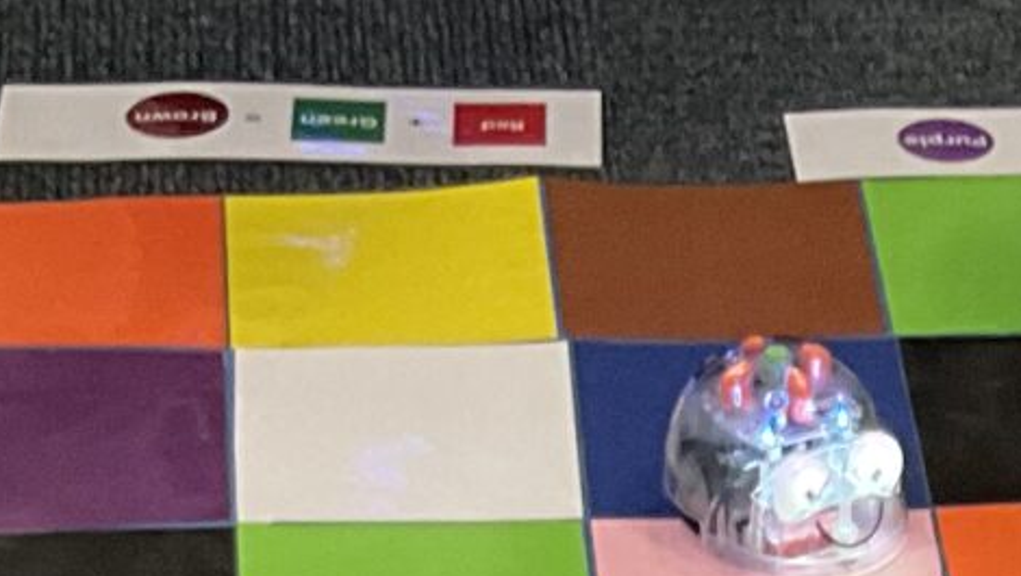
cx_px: 962
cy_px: 1963
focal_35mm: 172
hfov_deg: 12.4
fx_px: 4659
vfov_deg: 6.3
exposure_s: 1/50
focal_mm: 3
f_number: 1.8
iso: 80
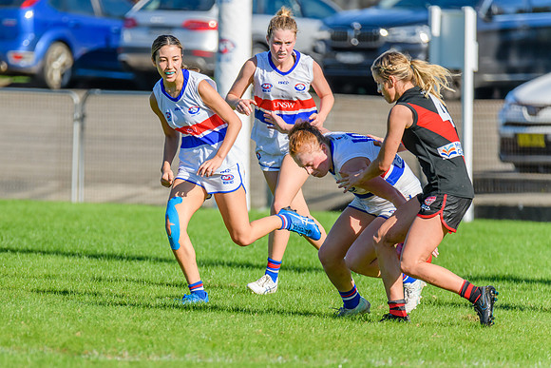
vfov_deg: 2.4
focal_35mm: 566
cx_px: 212
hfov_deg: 3.6
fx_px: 8663
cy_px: 226
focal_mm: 460
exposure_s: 1/1600
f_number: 8
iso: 640
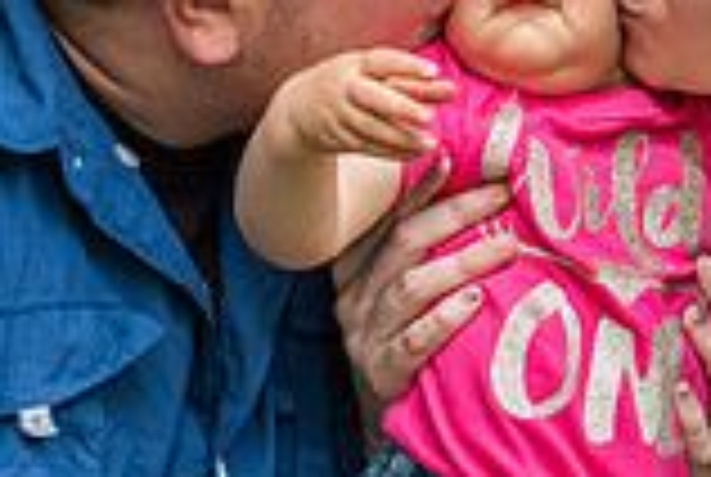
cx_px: 599
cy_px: 107
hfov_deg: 6.2
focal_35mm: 331
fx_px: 6549
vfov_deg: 4.2
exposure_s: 1/1000
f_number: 3.5
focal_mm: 85
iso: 320
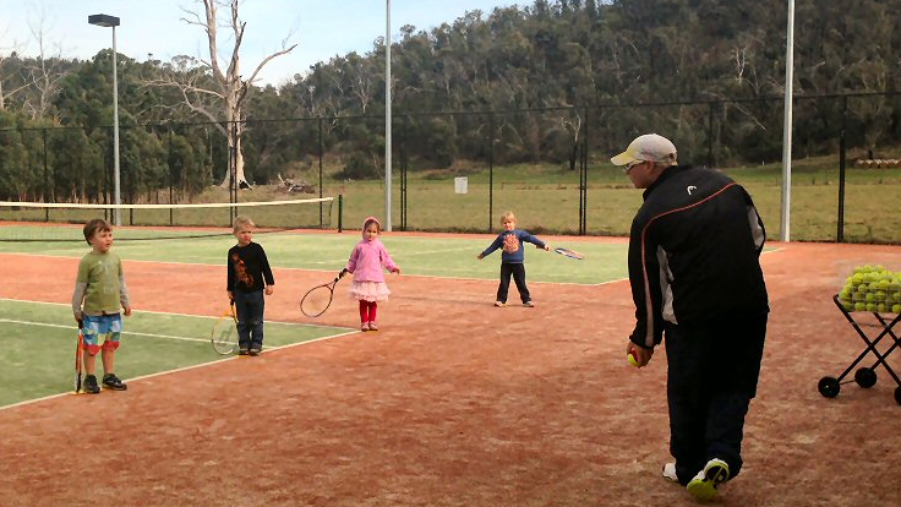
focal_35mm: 50
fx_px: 1195
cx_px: 306
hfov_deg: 40.8
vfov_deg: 23.9
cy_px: 283
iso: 50
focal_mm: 4.13
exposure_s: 1/1391
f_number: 2.4
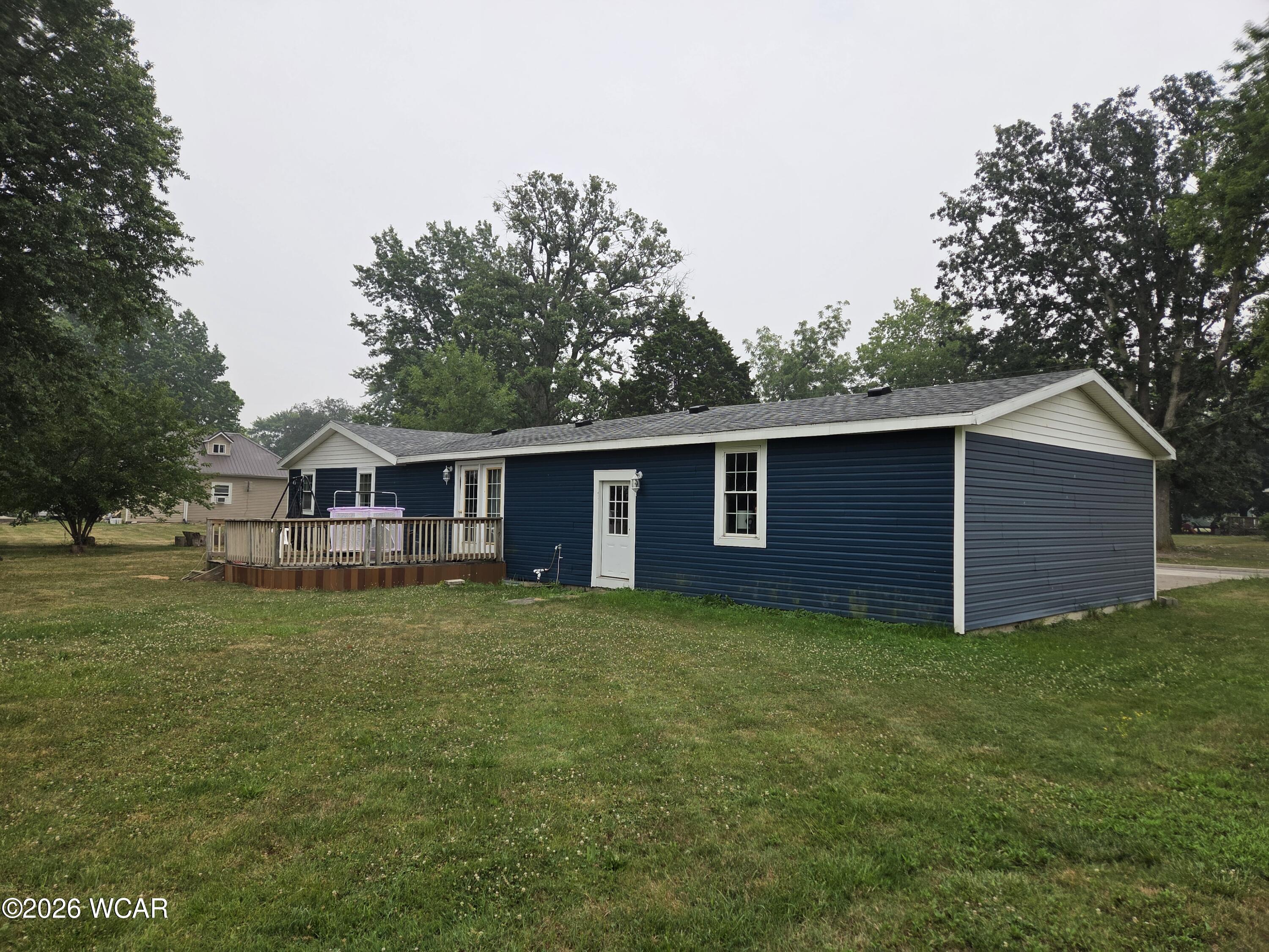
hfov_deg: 73.9
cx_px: 634
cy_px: 476
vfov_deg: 58.9
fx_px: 843
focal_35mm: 23
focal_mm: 5.4
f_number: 1.8
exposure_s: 1/2140
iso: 80
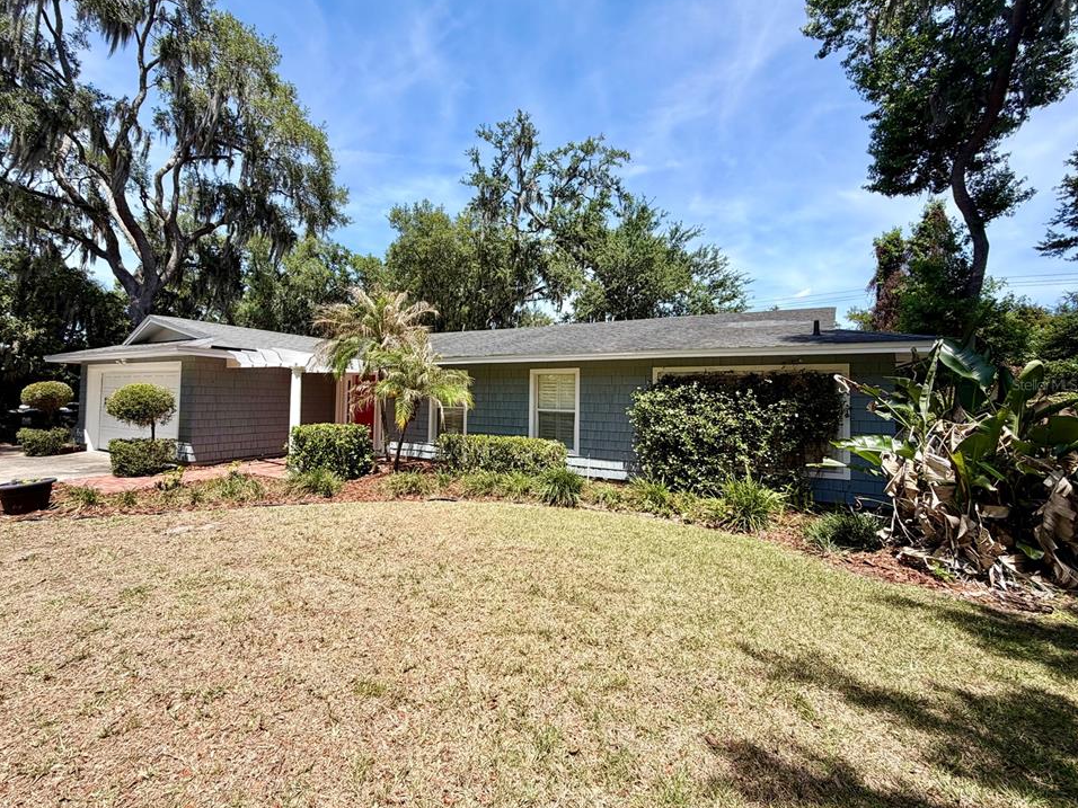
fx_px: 467
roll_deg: -1.2
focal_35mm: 15
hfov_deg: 98.0
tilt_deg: +1.6
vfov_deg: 81.7
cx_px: 503
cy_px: 384
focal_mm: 2.22
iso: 32
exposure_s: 1/770
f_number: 2.2
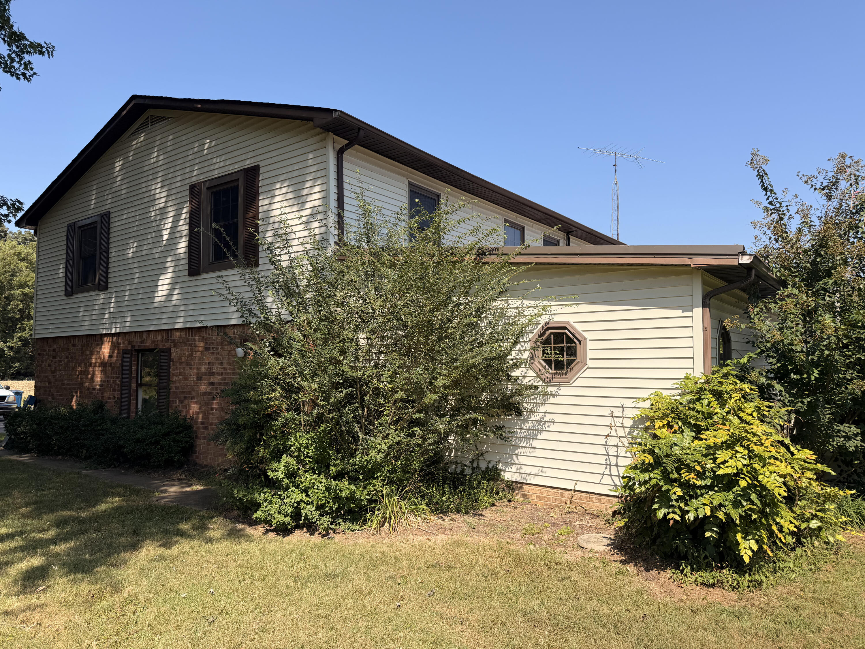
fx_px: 600
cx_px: 432
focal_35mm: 24
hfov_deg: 71.6
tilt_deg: +3.0
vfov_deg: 56.8
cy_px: 324
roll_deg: +0.5
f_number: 1.78
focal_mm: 6.76
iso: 80
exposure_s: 1/3425
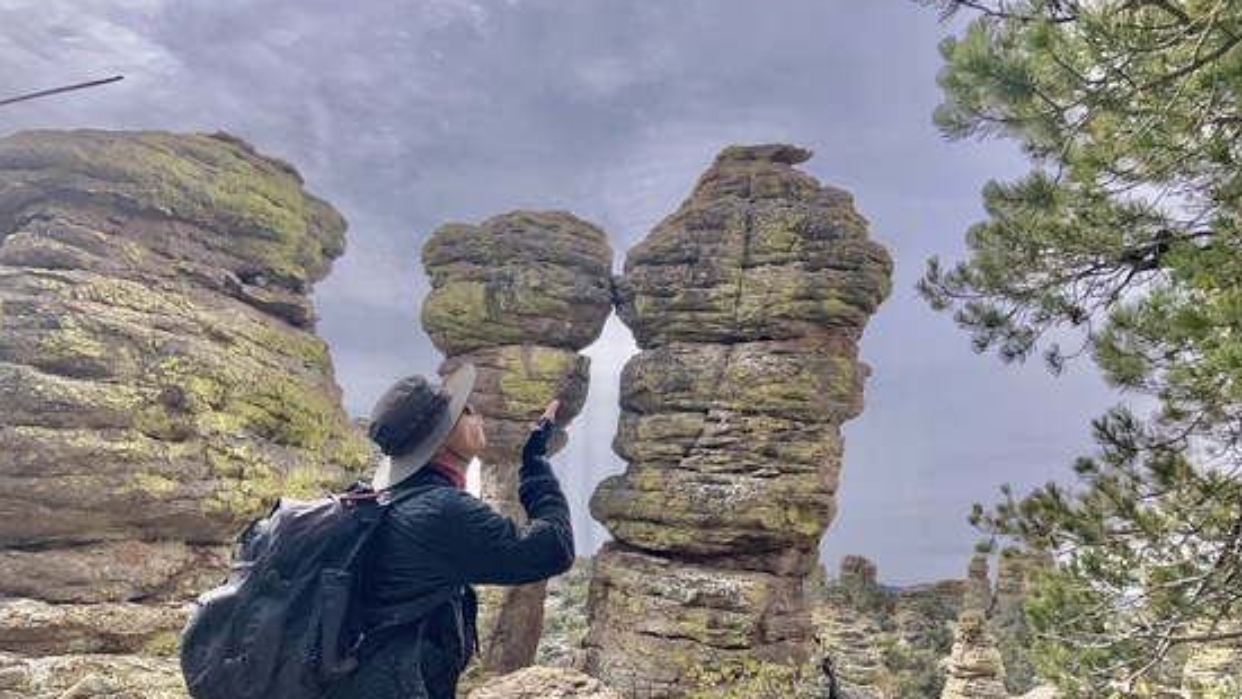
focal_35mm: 31
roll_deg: -0.2
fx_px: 1021
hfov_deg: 62.6
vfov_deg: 37.5
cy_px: 451
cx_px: 629
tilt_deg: +8.7
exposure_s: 1/3436
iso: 20
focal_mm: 3.99
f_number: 1.8
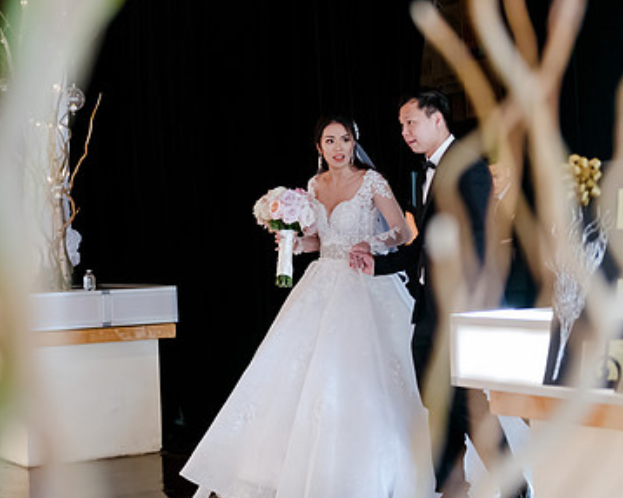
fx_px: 1345
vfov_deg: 21.0
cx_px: 158
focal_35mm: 73
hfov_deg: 25.8
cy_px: 238
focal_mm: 48
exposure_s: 1/200
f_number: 2.8
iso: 2500
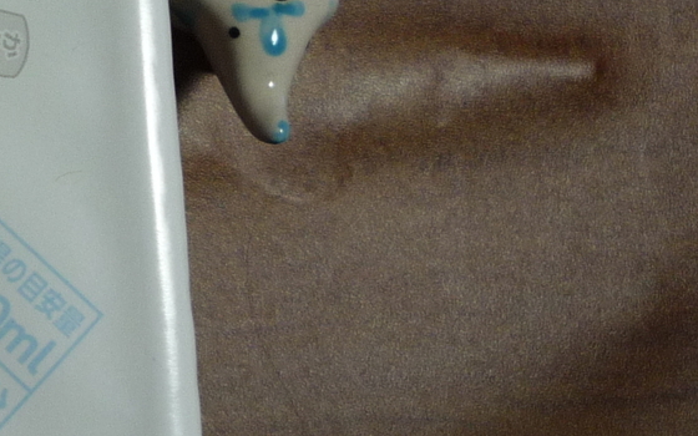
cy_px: -50
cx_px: -459
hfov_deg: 16.7
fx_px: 2073
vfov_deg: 11.8
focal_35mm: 109
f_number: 3.3
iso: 100
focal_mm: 5.2
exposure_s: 1/30
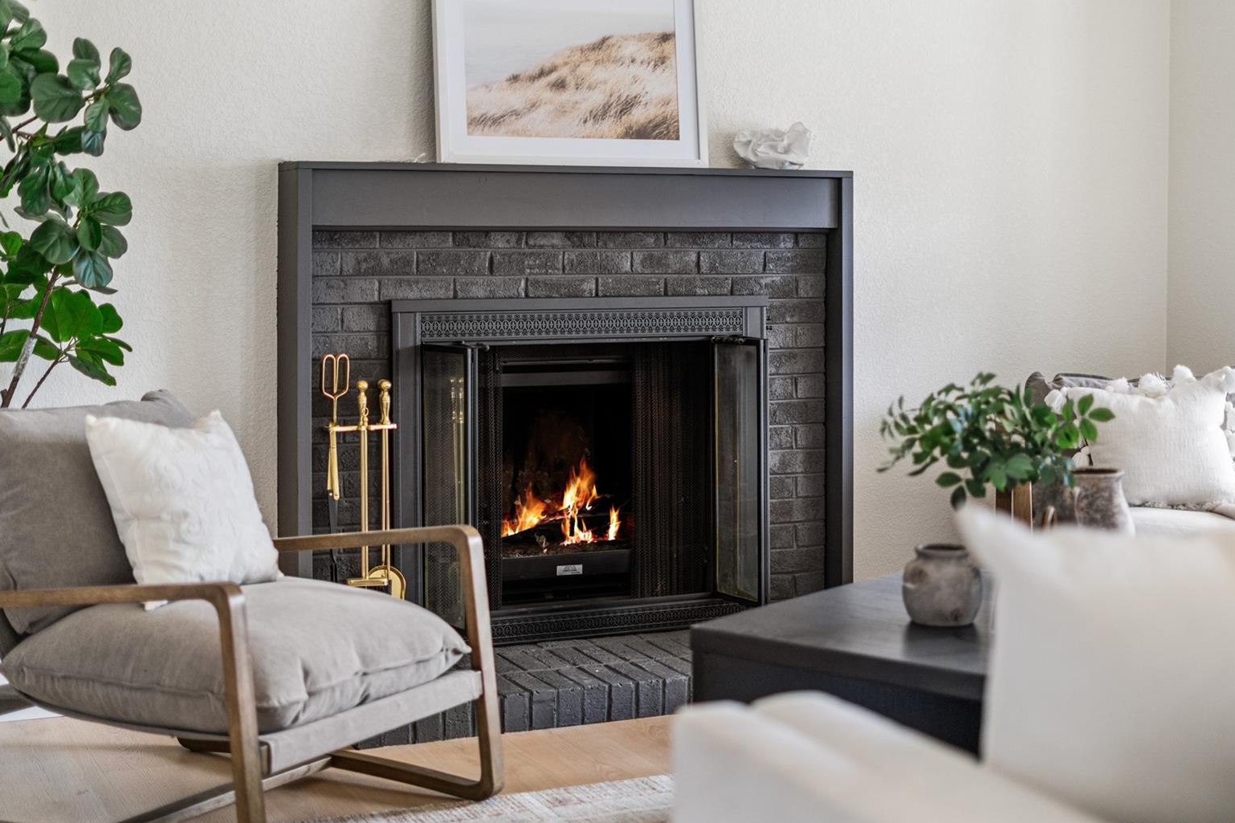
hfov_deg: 38.2
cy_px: 421
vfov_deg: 26.0
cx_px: 611
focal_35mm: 52
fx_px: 1784
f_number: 1.8
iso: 640
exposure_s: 1/250
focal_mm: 50
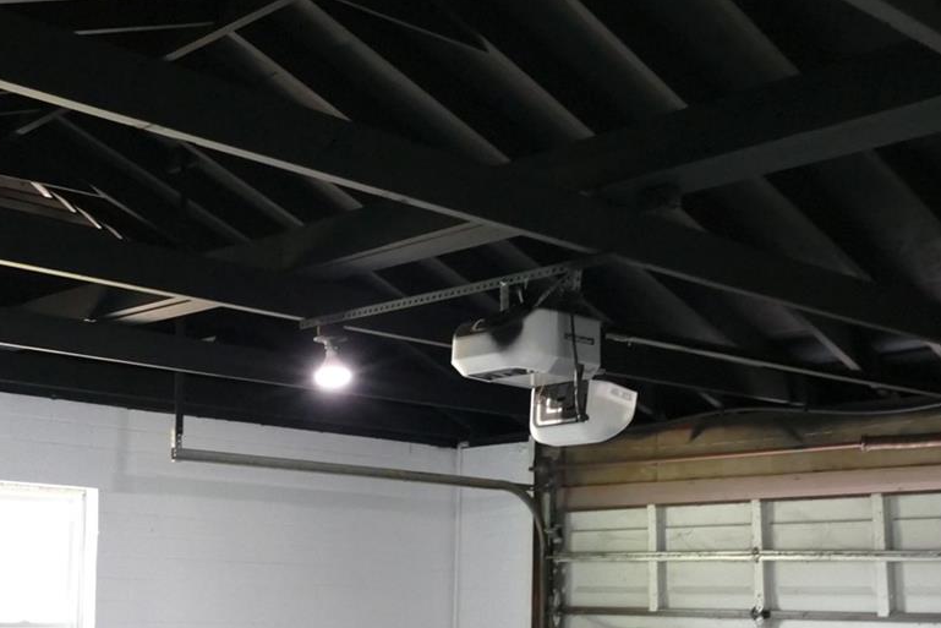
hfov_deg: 37.8
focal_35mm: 52
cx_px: 313
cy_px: 469
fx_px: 1359
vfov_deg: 25.7
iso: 1600
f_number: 3.2
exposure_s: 1/40
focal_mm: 9.12
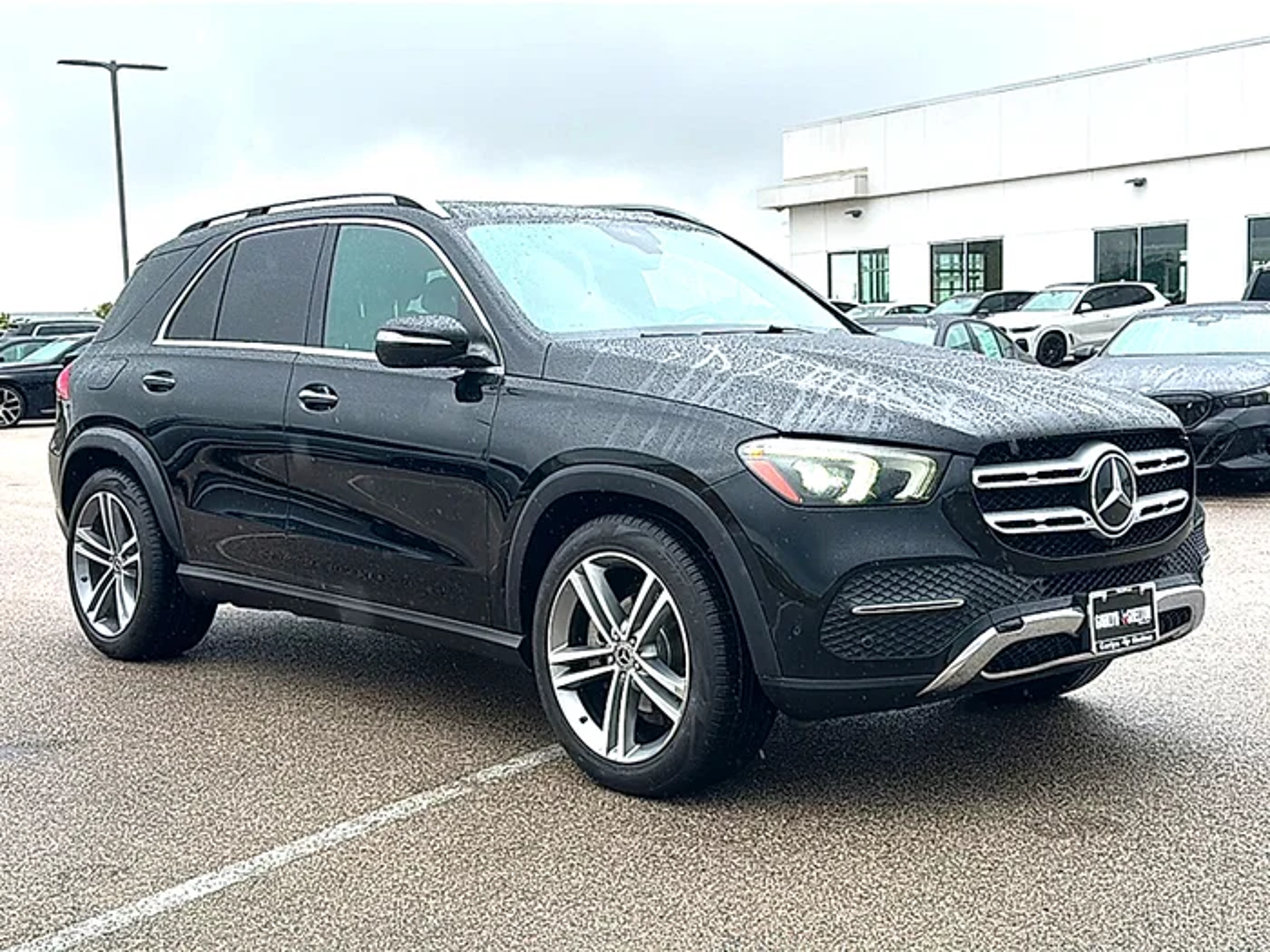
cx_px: 635
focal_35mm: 38
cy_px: 476
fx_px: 1394
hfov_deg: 49.0
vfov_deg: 37.7
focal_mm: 6.86
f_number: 1.78
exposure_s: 1/954
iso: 80
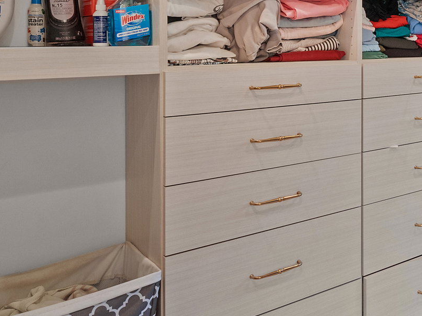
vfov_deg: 29.9
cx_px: 505
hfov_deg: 33.4
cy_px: 36
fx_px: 567
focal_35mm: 46
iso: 500
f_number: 8
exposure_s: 1/2.5
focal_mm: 15.5
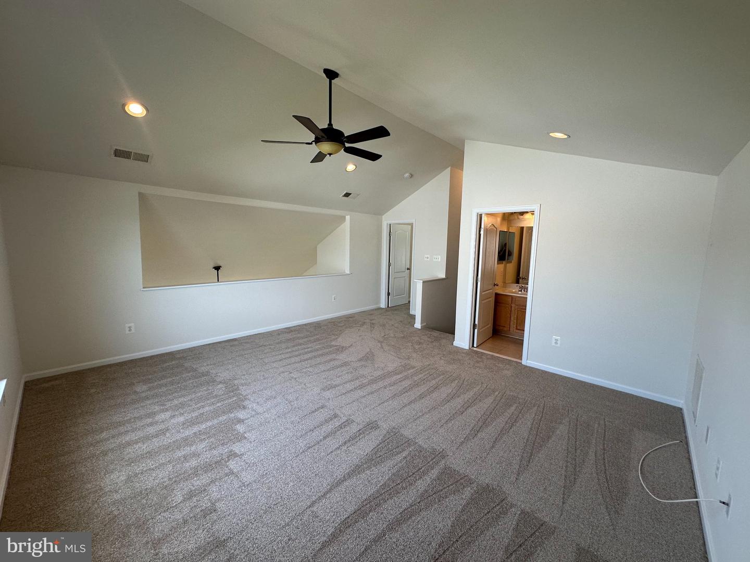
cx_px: 375
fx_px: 303
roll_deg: -1.7
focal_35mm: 14
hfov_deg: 102.1
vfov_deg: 85.7
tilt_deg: -6.9
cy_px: 281
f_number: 2.2
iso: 100
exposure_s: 1/120
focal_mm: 2.22
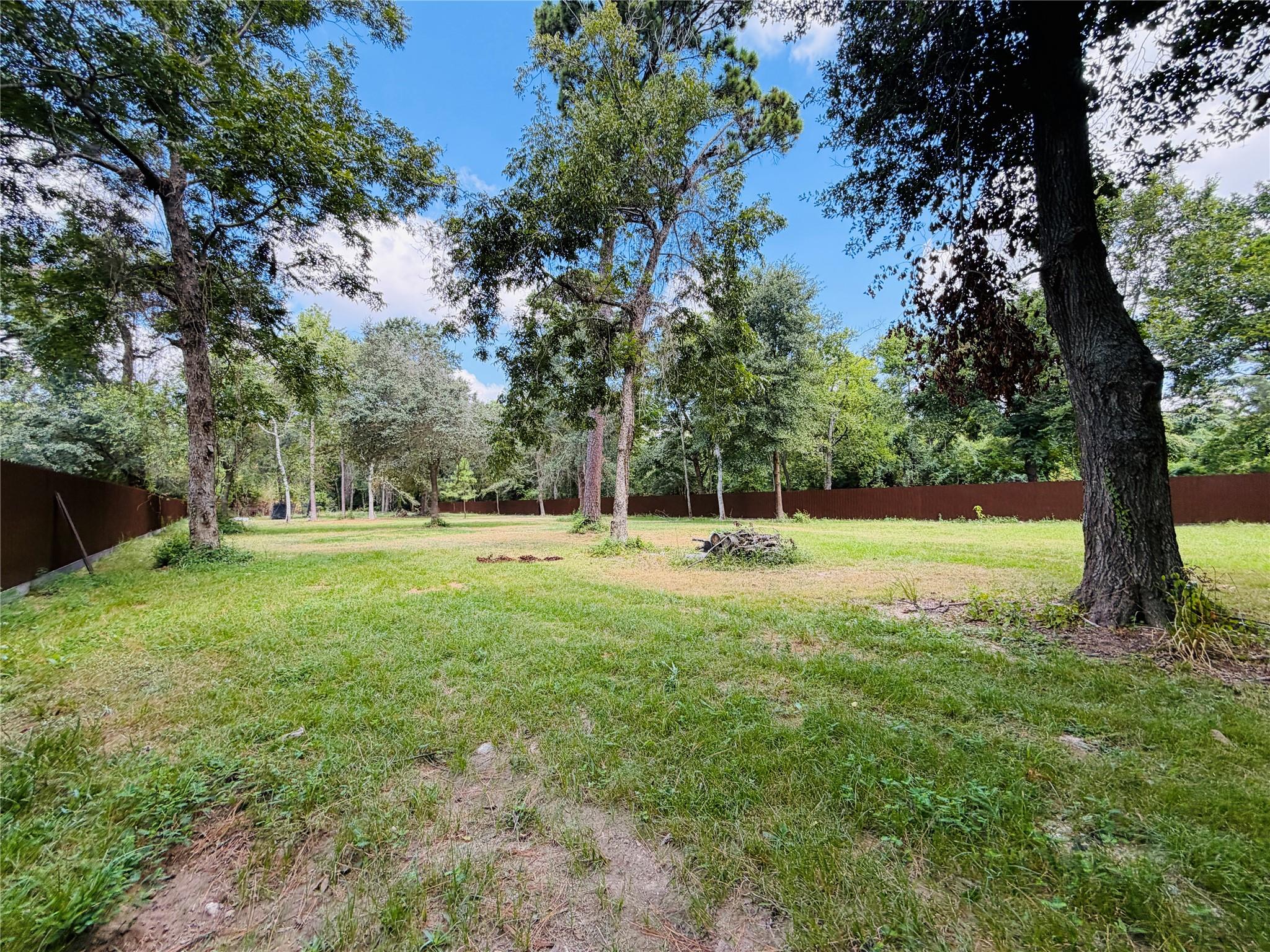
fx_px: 514
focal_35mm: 14
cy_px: 476
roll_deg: +1.6
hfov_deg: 102.1
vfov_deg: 85.7
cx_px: 635
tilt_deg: +7.1
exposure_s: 1/228
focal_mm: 2.22
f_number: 2.2
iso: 50
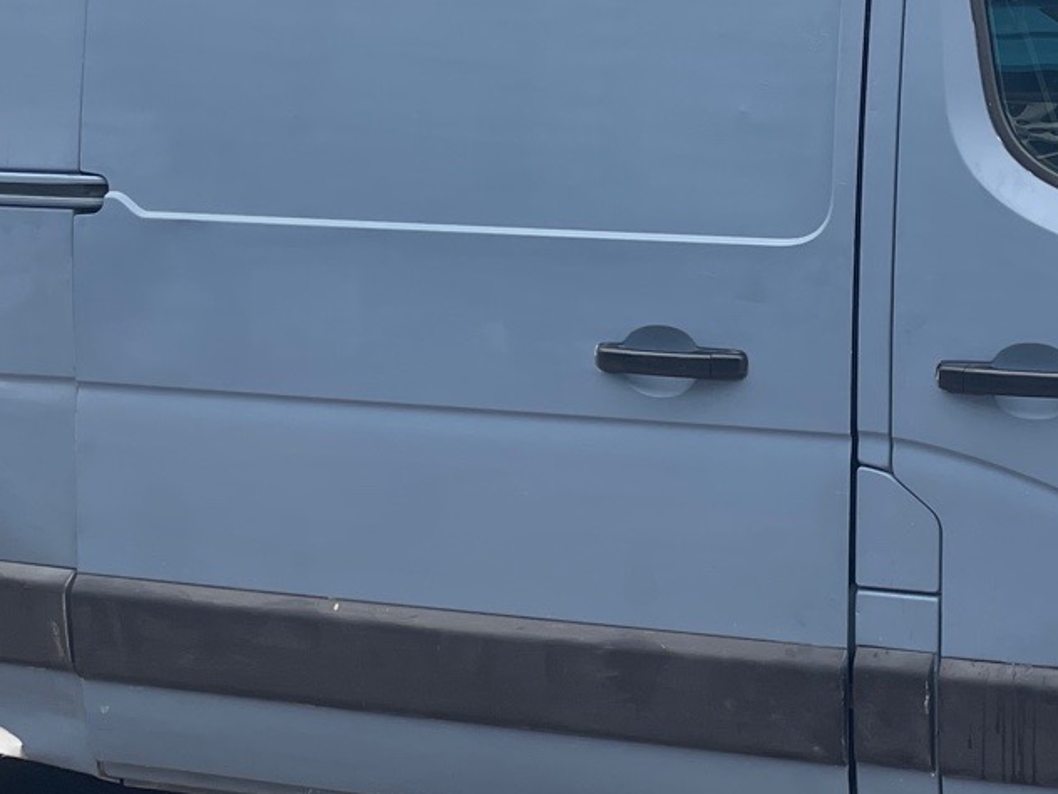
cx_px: 902
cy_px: 241
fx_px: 2415
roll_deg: +1.8
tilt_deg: -3.9
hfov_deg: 24.2
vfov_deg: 18.6
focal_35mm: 79
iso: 32
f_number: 1.6
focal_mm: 4.2
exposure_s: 1/515
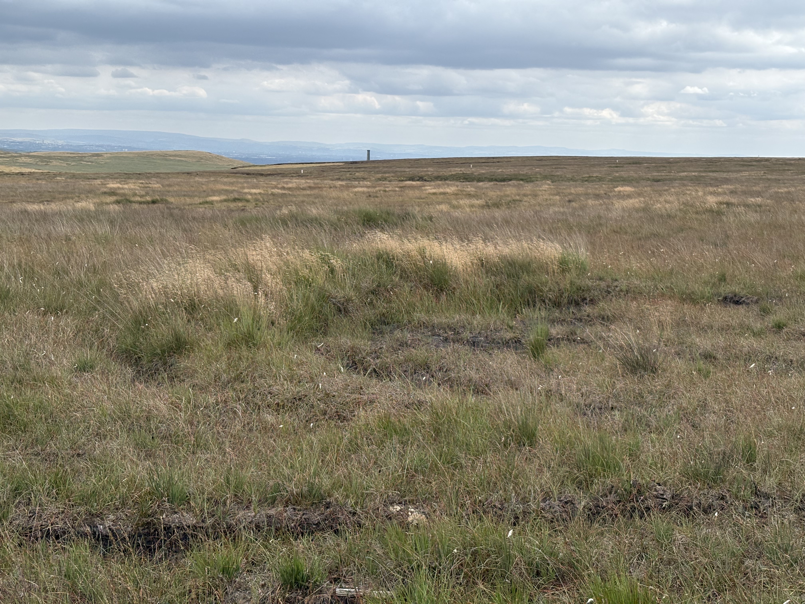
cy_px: 302
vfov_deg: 28.0
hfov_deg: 36.8
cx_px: 402
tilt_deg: -7.2
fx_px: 1209
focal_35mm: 52
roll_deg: -1.7
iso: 50
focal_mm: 5.96
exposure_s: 1/3831
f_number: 1.6
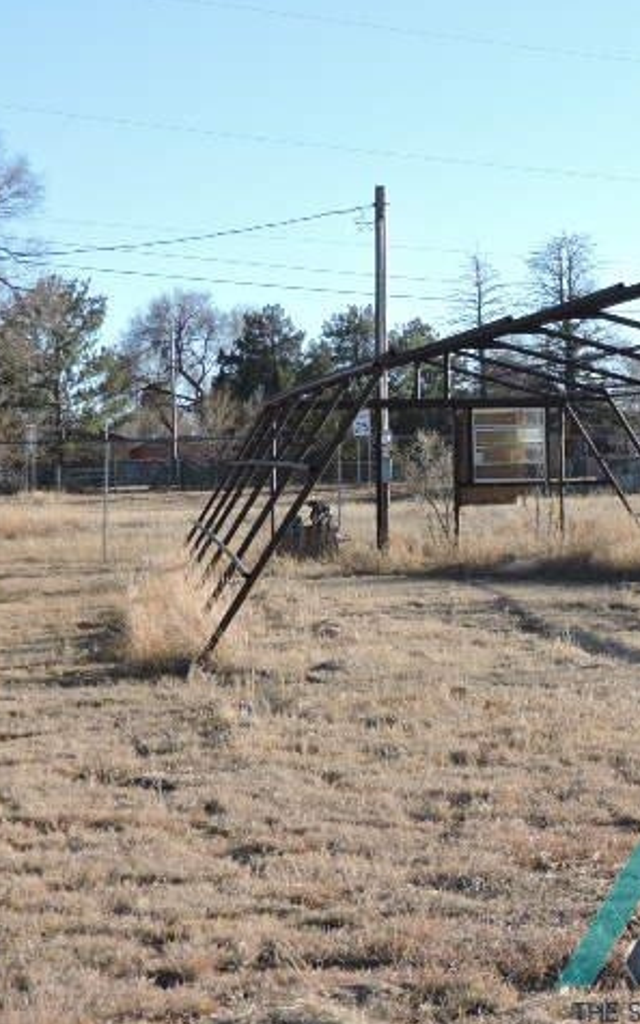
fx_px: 2790
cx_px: 562
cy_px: 511
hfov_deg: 13.0
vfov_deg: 20.8
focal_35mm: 100
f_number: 3.9
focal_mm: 12.5
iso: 100
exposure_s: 1/400
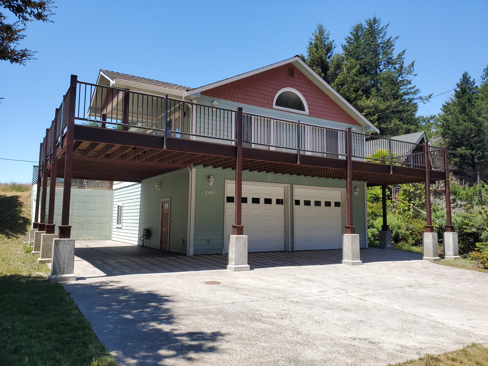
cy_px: 183
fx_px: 367
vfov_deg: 53.1
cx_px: 244
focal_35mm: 26
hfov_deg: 67.3
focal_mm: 4.3
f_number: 2.4
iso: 50
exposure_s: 1/849
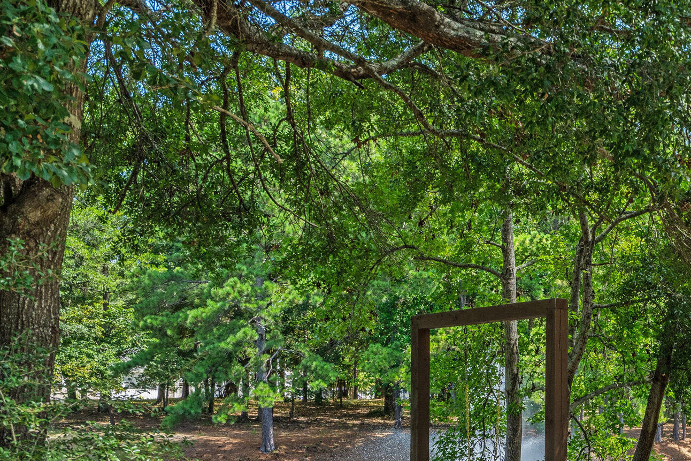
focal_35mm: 60
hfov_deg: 31.3
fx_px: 1151
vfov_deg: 22.2
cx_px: 667
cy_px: 402
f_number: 8
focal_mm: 31
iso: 320
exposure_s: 1/60
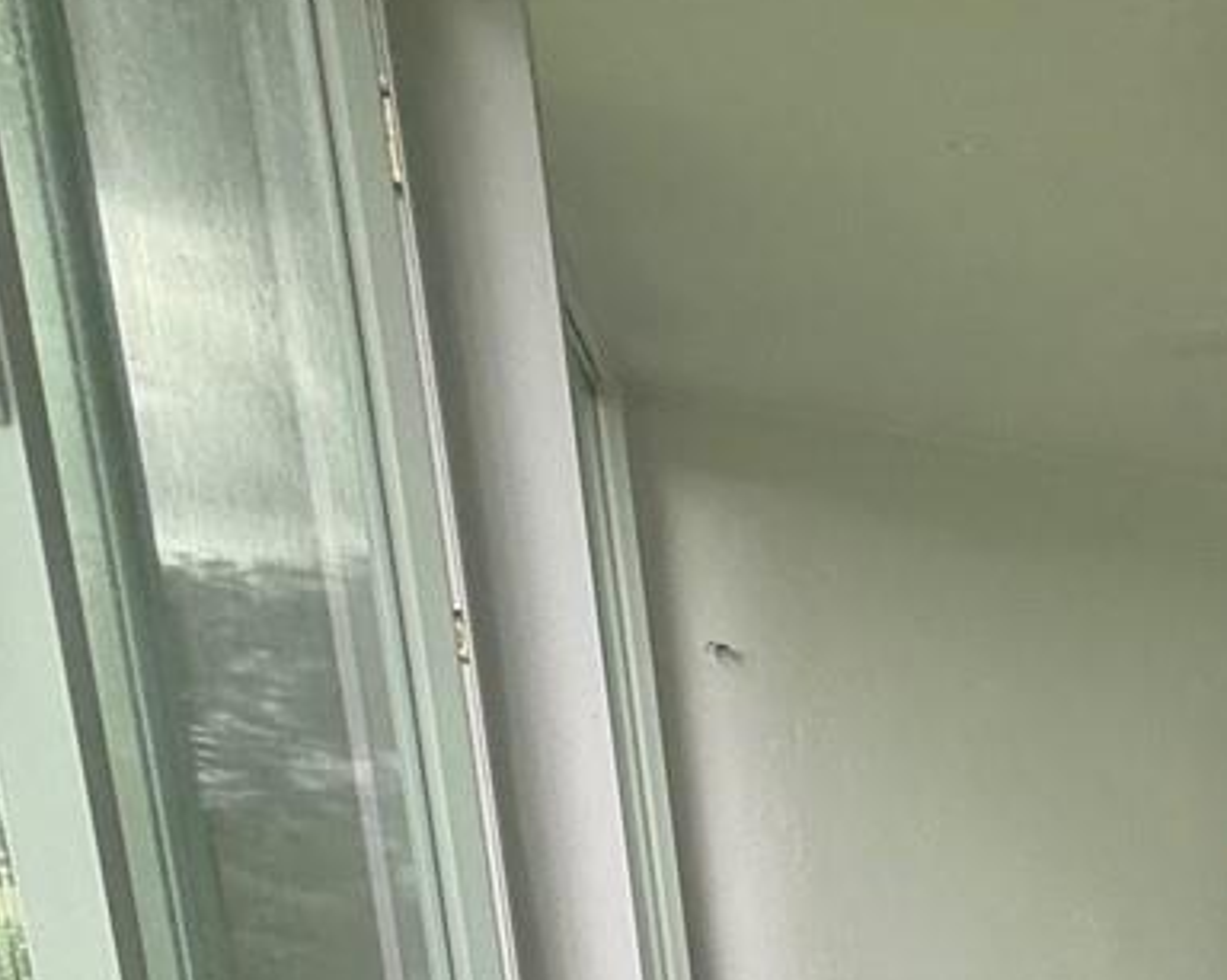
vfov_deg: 21.6
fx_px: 2069
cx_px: 2141
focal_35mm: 57
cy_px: 1535
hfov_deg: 22.1
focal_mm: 2.22
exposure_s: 1/103
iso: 50
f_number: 2.2
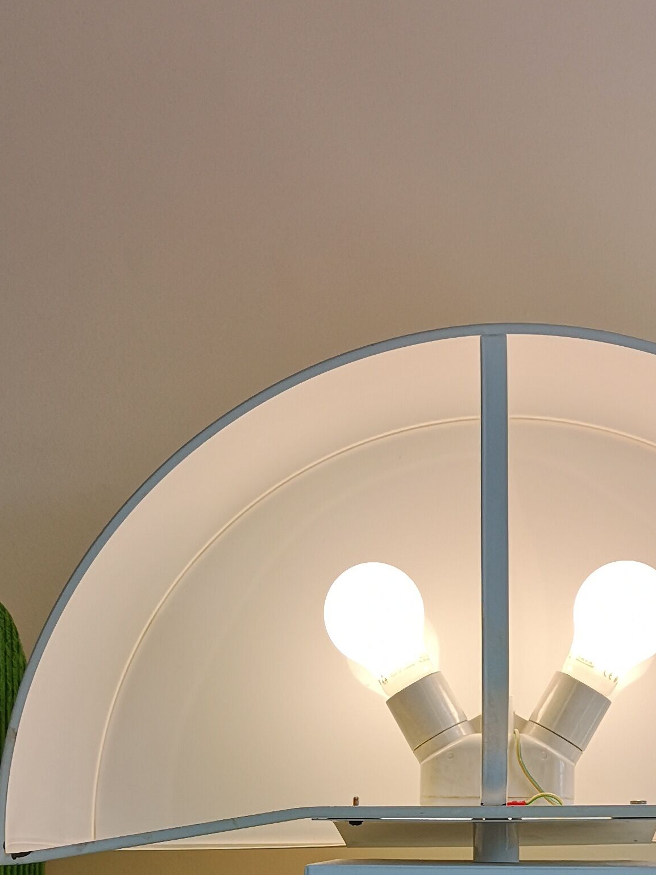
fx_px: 1617
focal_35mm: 64
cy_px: 876
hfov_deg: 22.8
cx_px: 455
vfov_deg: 28.4
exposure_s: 1/197
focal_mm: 3.95
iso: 50
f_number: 1.8
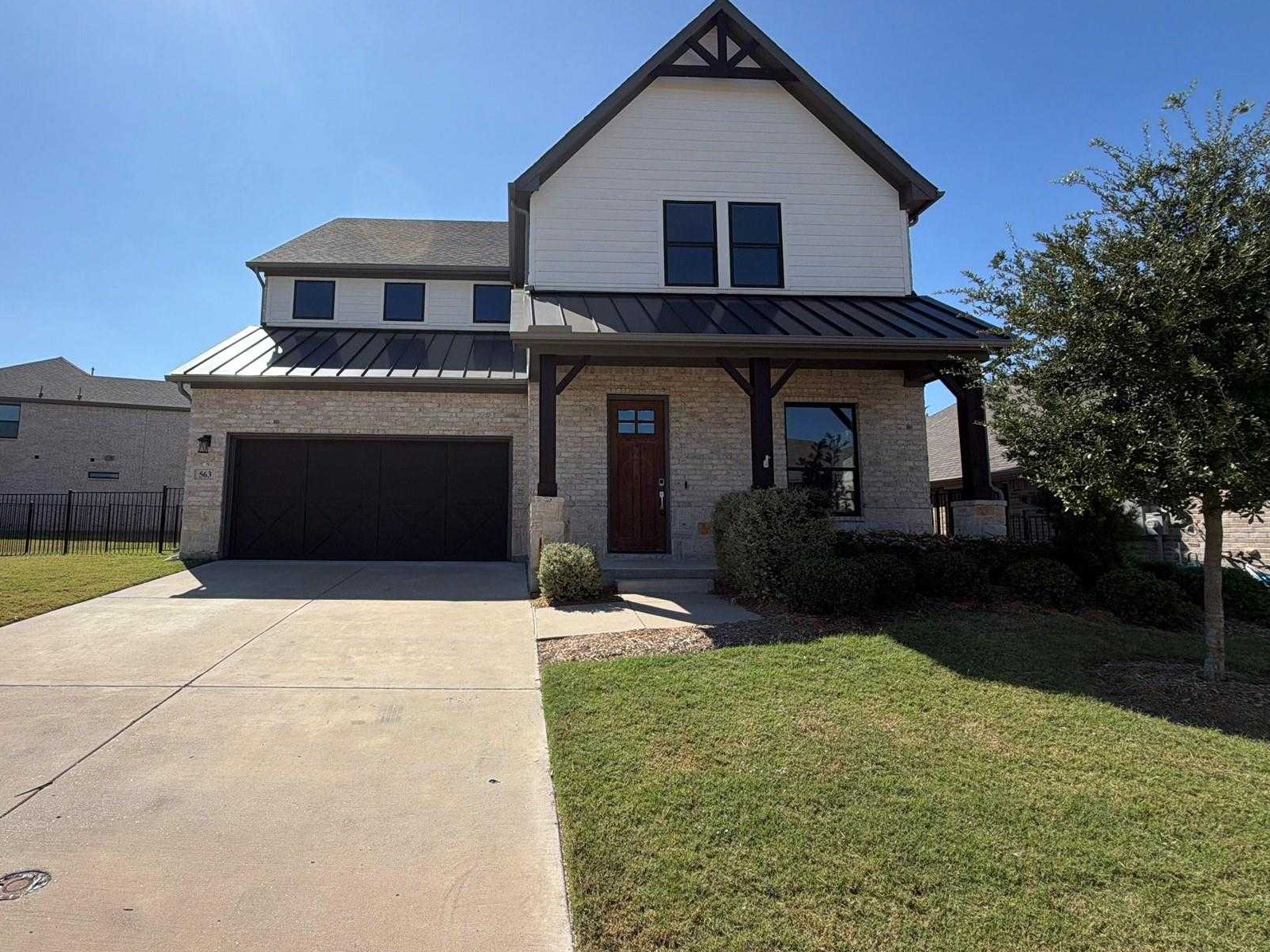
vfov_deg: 71.6
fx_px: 660
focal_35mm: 18
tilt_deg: +7.6
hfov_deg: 87.0
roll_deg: -0.1
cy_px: 451
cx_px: 533
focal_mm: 2.22
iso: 20
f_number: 2.2
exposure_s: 1/1125
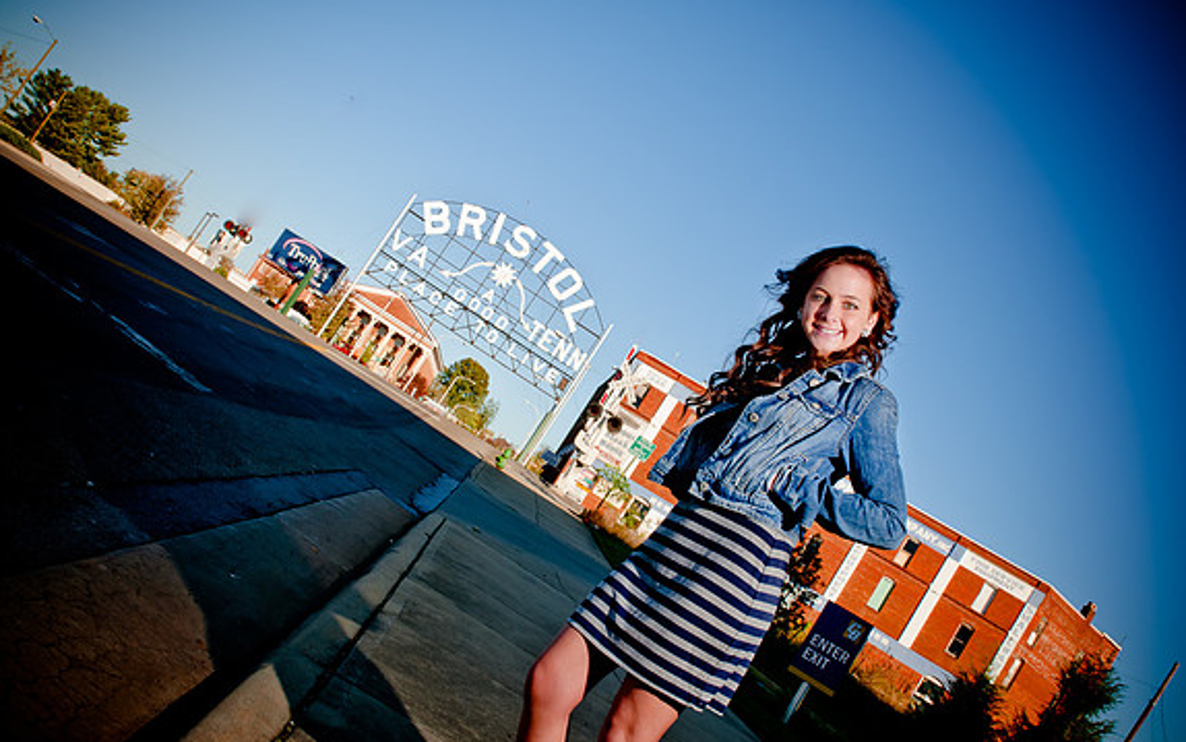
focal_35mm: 37
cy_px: 383
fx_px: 1196
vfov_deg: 34.5
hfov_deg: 52.7
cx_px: 589
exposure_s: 1/100
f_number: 11
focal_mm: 24
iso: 200
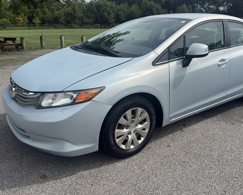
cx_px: 142
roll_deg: -0.5
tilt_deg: -16.0
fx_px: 216
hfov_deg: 58.4
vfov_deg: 48.5
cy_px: 90
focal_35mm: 30
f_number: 1.78
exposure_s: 1/4405
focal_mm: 6.76
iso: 80
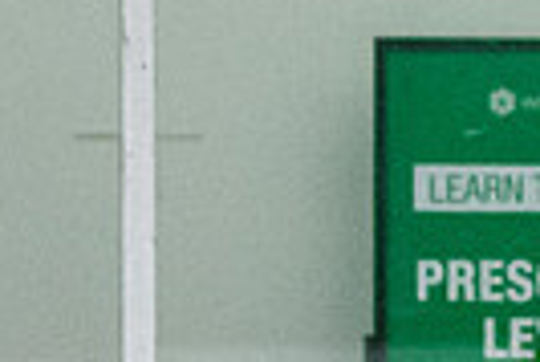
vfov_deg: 1.2
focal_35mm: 1183
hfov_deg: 1.7
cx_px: 1059
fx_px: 17764
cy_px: 931
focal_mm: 100
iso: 4000
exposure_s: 1/800
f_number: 2.8
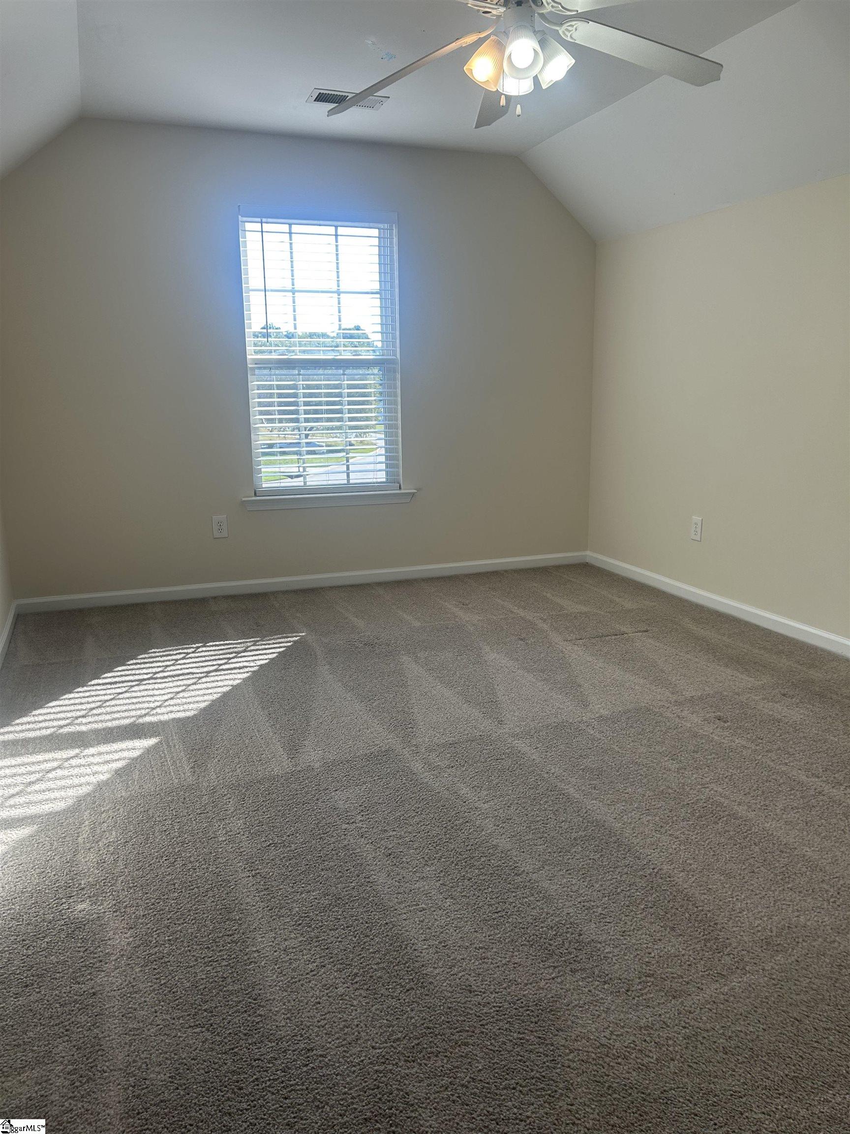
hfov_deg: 53.1
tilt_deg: -11.8
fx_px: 851
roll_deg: +0.8
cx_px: 425
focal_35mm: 26
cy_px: 567
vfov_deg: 67.3
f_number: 1.5
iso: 50
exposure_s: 1/358
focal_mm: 5.7
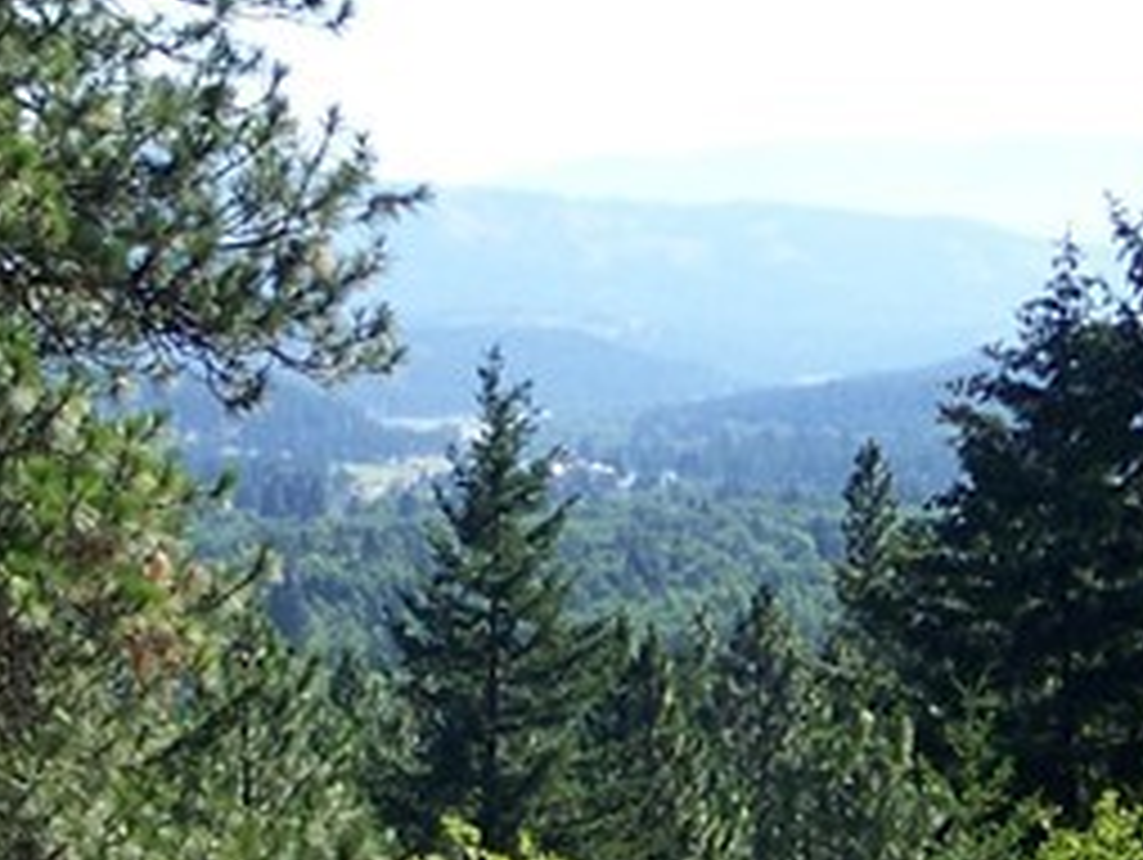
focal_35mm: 145
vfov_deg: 10.2
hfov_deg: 13.6
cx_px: 558
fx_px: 4792
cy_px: 221
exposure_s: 1/400
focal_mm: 5.85
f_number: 2.8
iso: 64
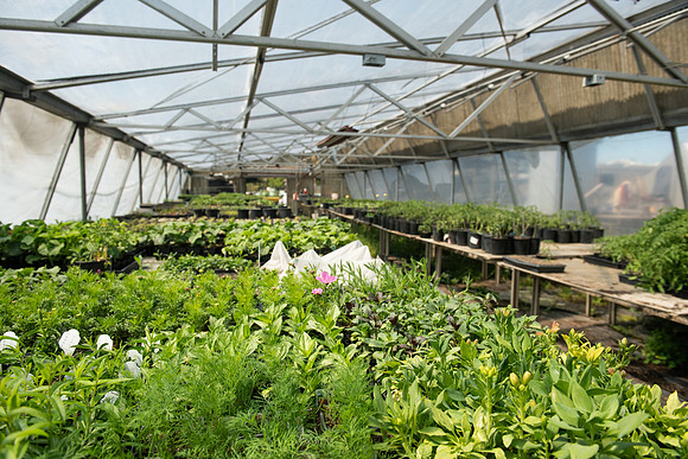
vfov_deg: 53.2
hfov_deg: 73.7
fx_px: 459
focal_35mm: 24
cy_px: 230
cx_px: 344
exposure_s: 1/2500
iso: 500
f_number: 4.5
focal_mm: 24
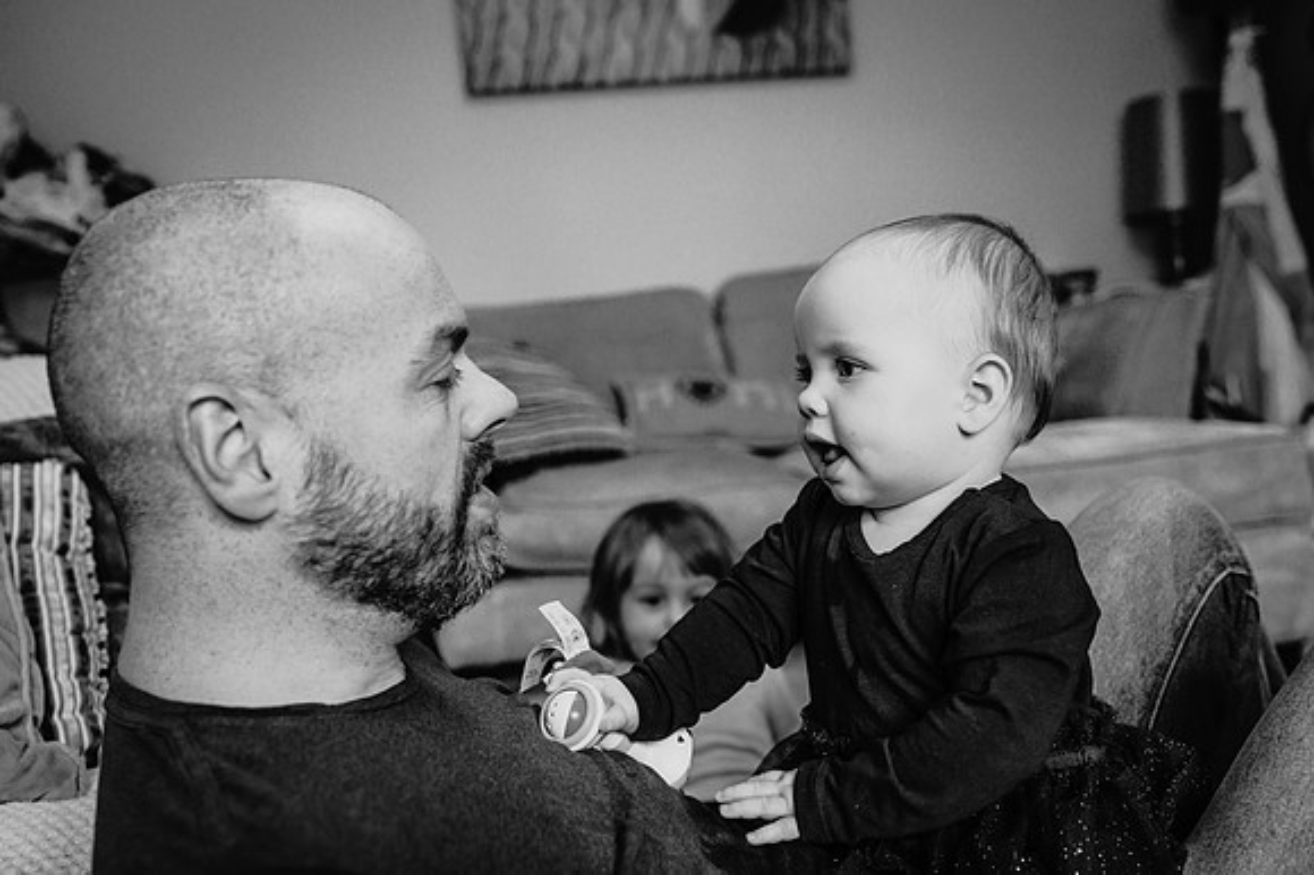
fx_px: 1277
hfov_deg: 54.5
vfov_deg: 37.8
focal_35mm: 35
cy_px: 438
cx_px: 657
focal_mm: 35
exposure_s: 1/160
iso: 1100
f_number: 3.5
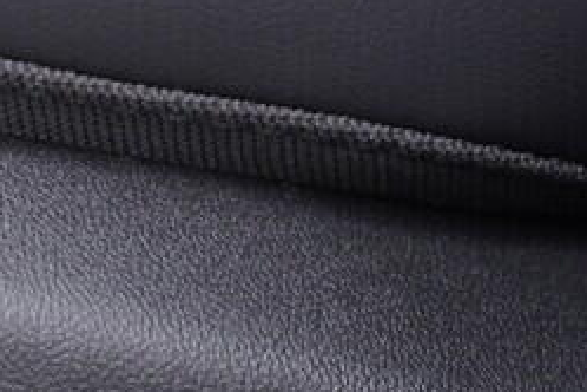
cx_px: -799
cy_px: 765
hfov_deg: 9.0
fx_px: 3391
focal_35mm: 208
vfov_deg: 6.4
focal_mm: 24
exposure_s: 1/40
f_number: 2.8
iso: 200
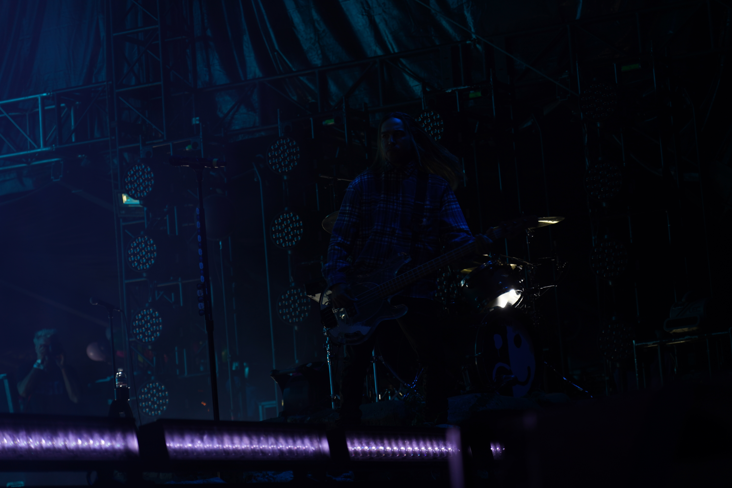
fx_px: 2135
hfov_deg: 19.5
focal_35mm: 105
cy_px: 244
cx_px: 366
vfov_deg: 13.0
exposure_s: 1/125
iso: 100
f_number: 4
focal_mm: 105
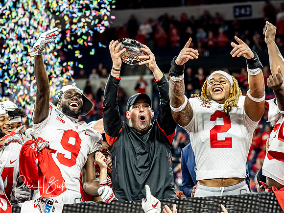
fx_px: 1805
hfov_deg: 9.0
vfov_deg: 6.8
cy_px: 106
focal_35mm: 220
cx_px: 142
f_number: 3.5
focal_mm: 110
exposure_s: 1/320
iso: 1250
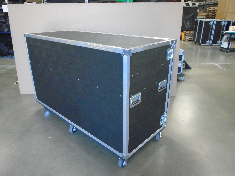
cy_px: 88
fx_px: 177
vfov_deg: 53.1
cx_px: 118
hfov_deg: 67.3
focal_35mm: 26
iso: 800
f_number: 3.2
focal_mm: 4.6
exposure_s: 1/80
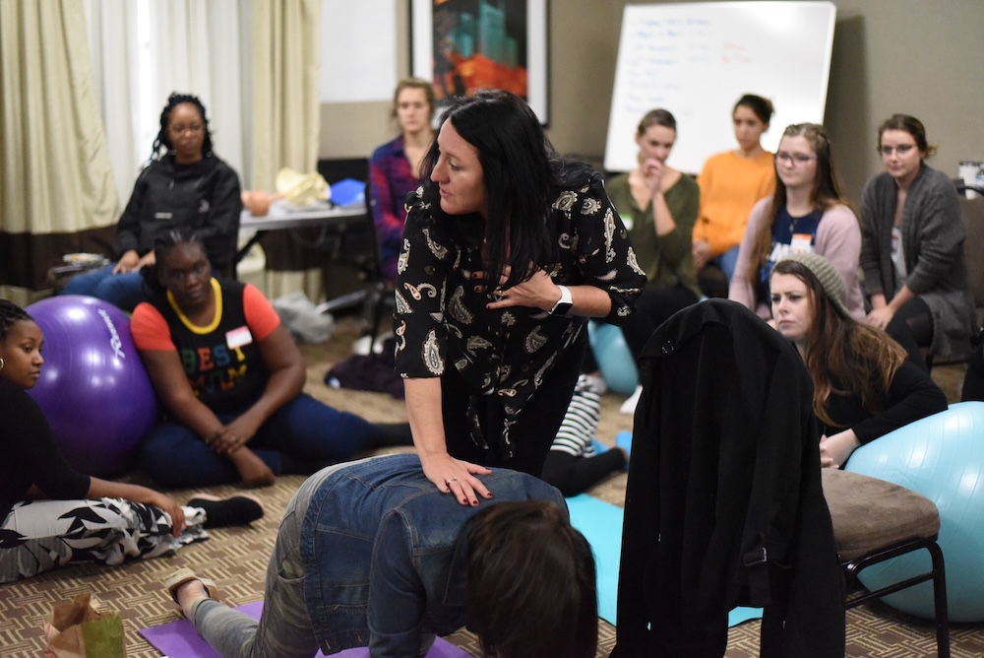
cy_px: 329
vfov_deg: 27.0
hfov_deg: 39.6
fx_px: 1367
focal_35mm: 50
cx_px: 492
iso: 12800
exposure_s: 1/1250
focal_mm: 50
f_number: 1.8
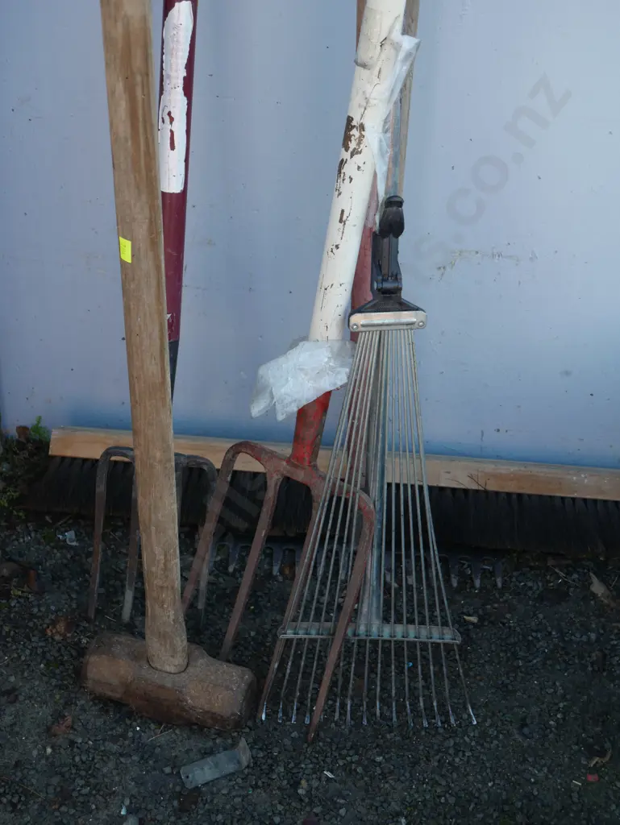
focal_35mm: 52
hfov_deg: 28.1
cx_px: 310
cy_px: 412
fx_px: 1241
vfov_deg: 36.8
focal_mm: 26
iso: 200
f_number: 5.3
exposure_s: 1/60
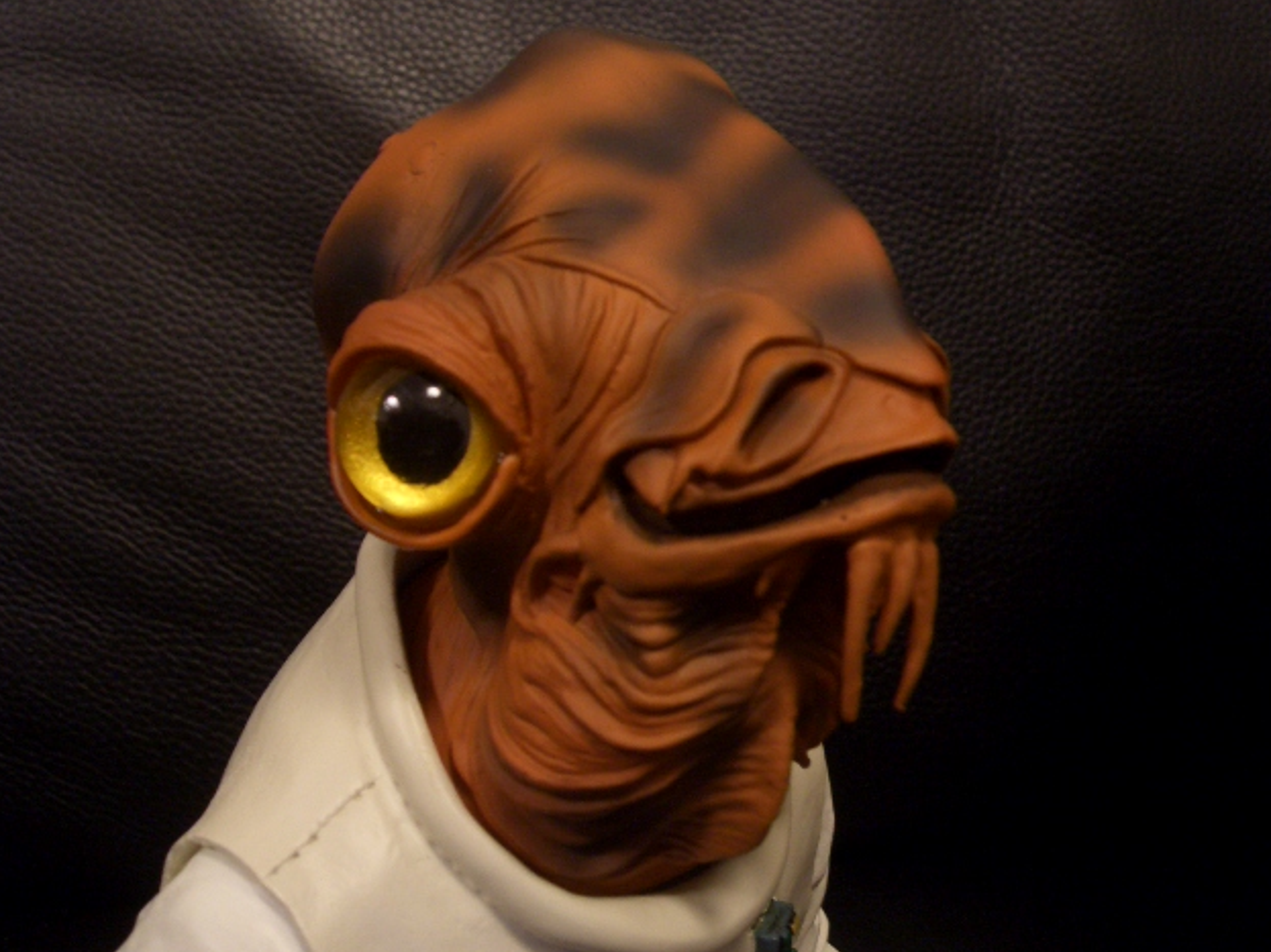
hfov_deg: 50.1
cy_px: 477
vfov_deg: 38.7
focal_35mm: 37
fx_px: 1358
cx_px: 624
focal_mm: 4.8
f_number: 4
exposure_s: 1/8
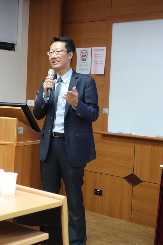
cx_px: 82
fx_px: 475
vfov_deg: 28.8
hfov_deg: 19.5
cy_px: 122
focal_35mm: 70
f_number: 2.8
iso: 1000
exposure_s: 1/80
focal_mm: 25.7
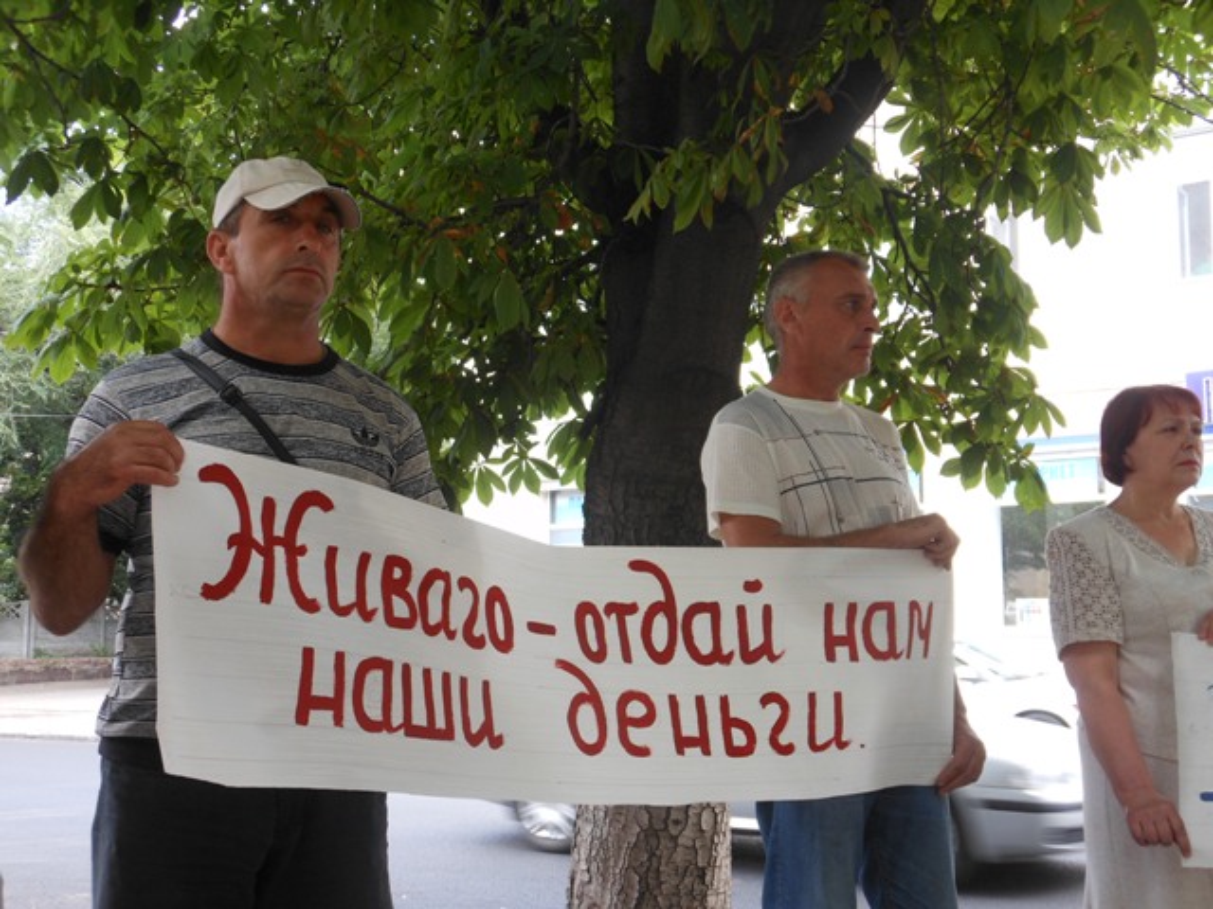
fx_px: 1507
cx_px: 606
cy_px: 454
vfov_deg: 33.6
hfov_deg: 43.9
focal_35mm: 43
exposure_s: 1/30
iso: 100
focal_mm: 7.7
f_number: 3.8
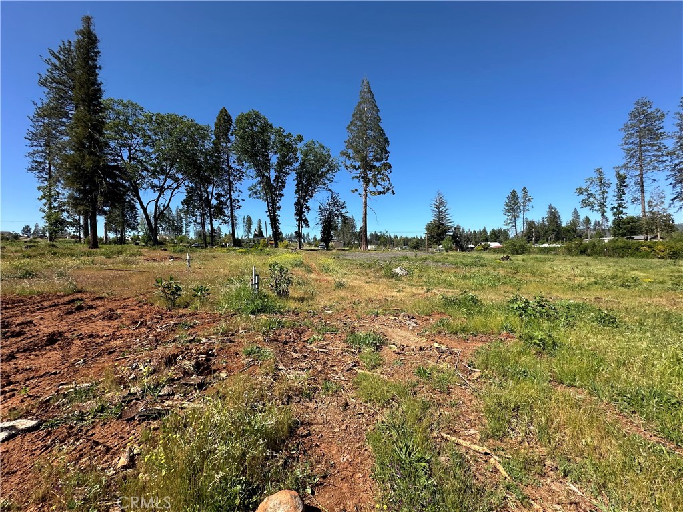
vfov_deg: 85.7
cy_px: 256
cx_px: 342
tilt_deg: +0.1
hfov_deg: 102.1
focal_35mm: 14
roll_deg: +0.0
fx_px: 276
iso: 40
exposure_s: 1/1416
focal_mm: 2.22
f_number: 2.2
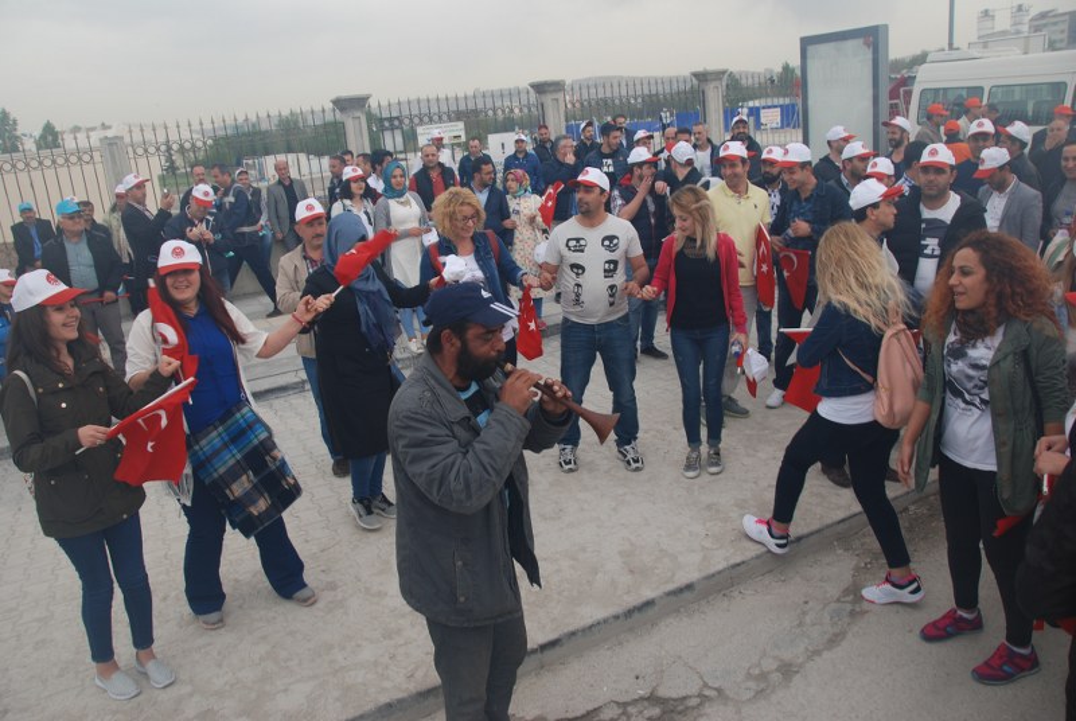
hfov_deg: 67.3
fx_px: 808
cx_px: 538
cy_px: 360
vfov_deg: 48.1
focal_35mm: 27
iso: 100
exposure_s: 1/160
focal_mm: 18
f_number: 6.3
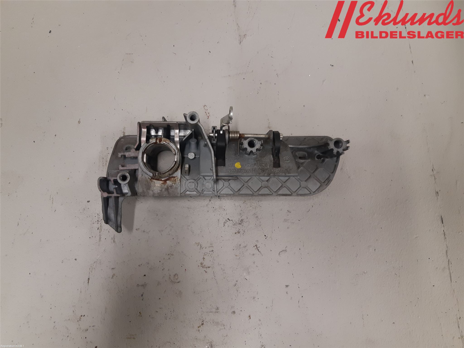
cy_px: 174
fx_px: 349
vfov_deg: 53.1
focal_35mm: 26
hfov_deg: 67.3
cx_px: 232
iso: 125
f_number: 1.7
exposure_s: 1/50
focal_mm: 3.93
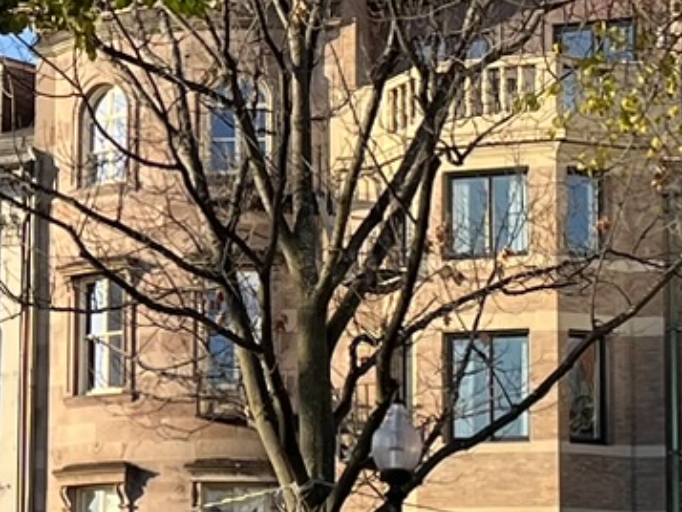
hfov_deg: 12.8
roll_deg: -1.6
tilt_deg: +9.5
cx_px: -197
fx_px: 2937
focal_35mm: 149
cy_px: 304
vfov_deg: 10.0
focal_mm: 5.1
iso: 50
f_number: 1.6
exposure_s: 1/983
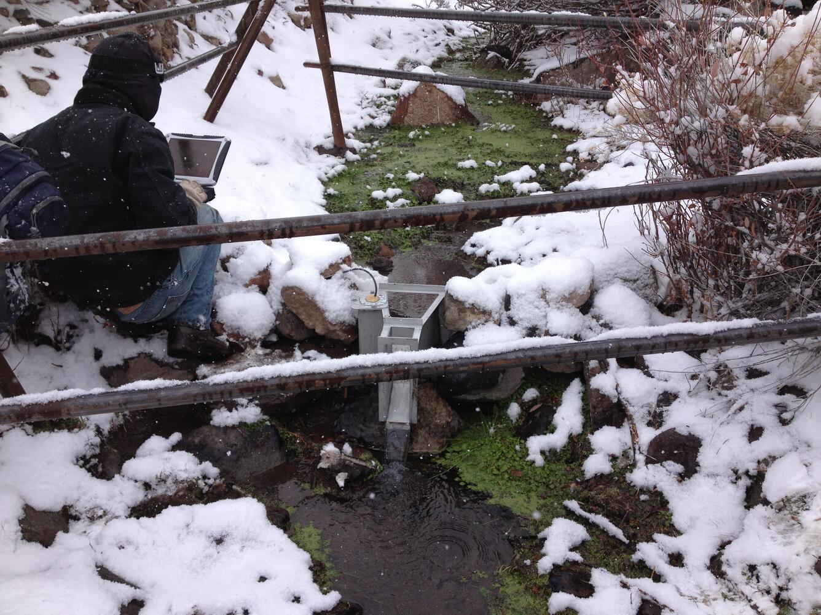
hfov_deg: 52.6
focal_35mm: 35
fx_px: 830
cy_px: 308
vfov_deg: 40.7
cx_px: 410
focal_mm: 4.28
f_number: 2.4
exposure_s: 1/642
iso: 50
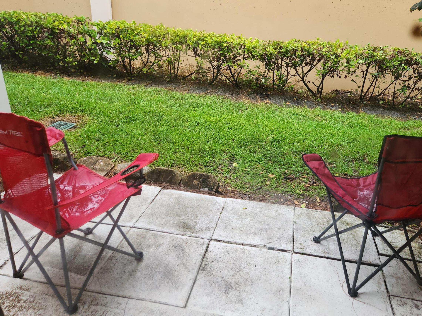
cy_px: 134
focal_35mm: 29
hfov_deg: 61.4
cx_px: 240
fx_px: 354
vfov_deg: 48.1
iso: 200
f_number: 1.8
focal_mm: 5.4
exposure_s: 1/120
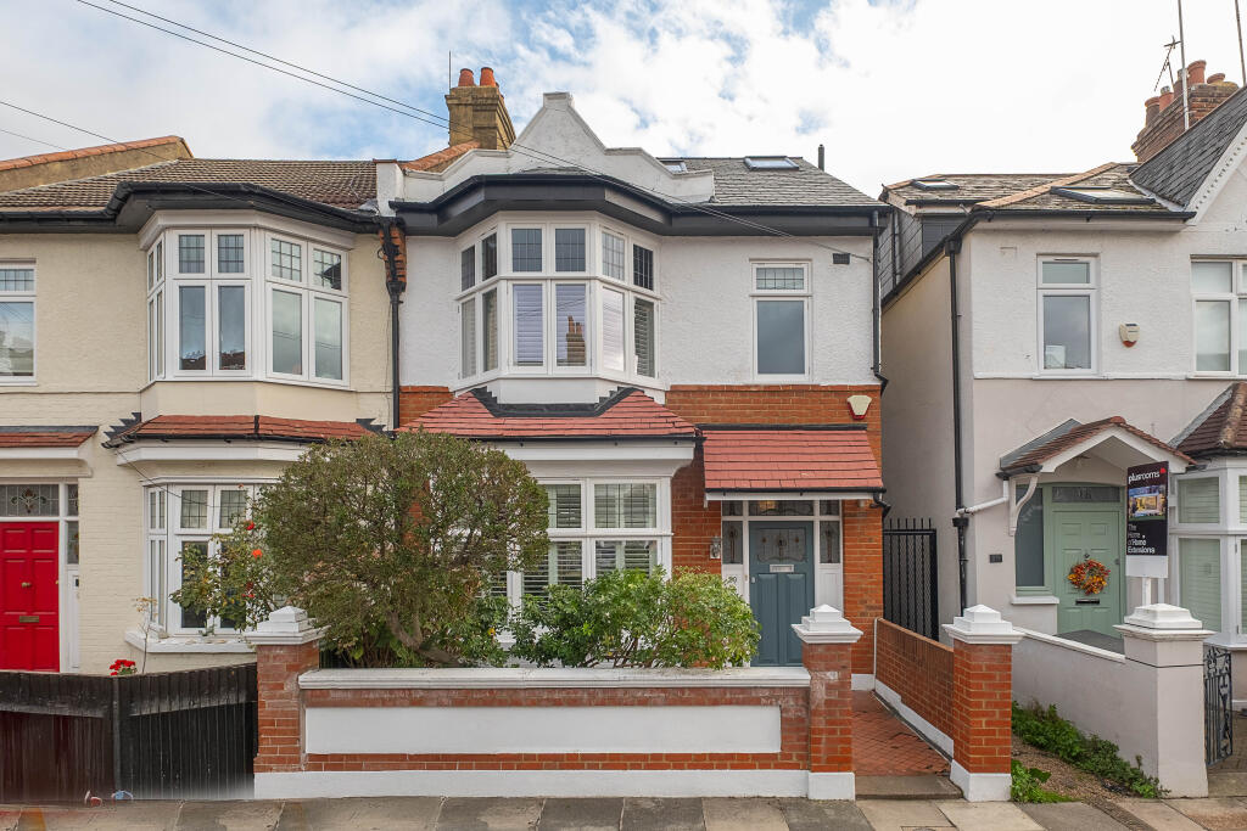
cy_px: 416
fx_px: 520
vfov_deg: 77.3
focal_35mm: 15
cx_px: 624
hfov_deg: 100.4
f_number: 6.4
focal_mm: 10
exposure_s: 1/200
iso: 400
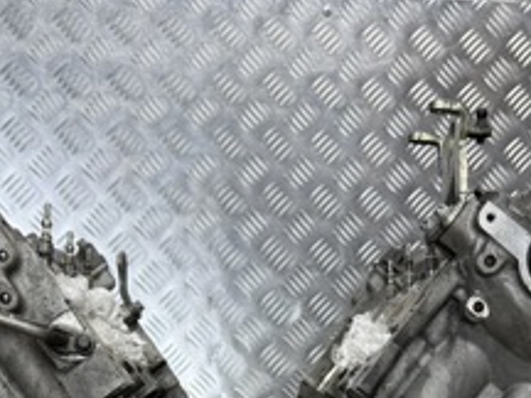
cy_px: 580
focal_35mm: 71
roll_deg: -0.1
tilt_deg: -6.3
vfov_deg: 18.6
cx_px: 273
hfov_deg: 27.4
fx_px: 1089
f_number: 1.78
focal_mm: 6.76
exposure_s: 1/201
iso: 100
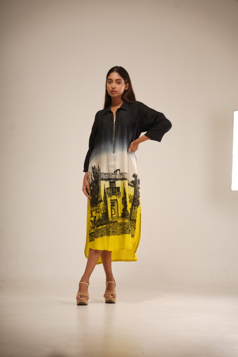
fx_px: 843
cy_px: 178
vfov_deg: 23.9
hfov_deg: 16.1
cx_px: 119
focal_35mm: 85
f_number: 4
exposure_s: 1/160
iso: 50
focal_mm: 85
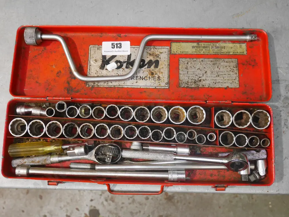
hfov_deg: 51.3
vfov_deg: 39.7
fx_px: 301
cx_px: 144
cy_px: 108
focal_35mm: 36
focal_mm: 18
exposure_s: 1/60
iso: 3200
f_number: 4.2
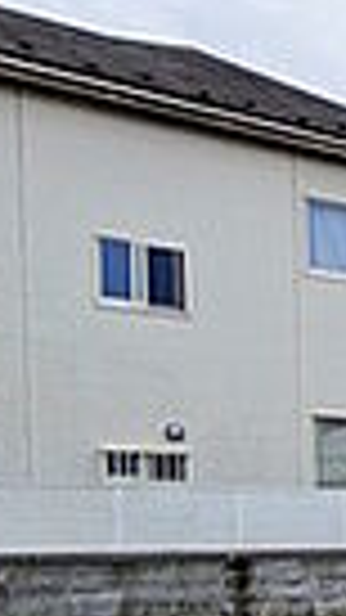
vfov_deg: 30.2
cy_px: 549
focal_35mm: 67
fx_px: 1093
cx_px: 1173
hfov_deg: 9.9
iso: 51
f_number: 2.2
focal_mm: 1.83
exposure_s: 1/5076
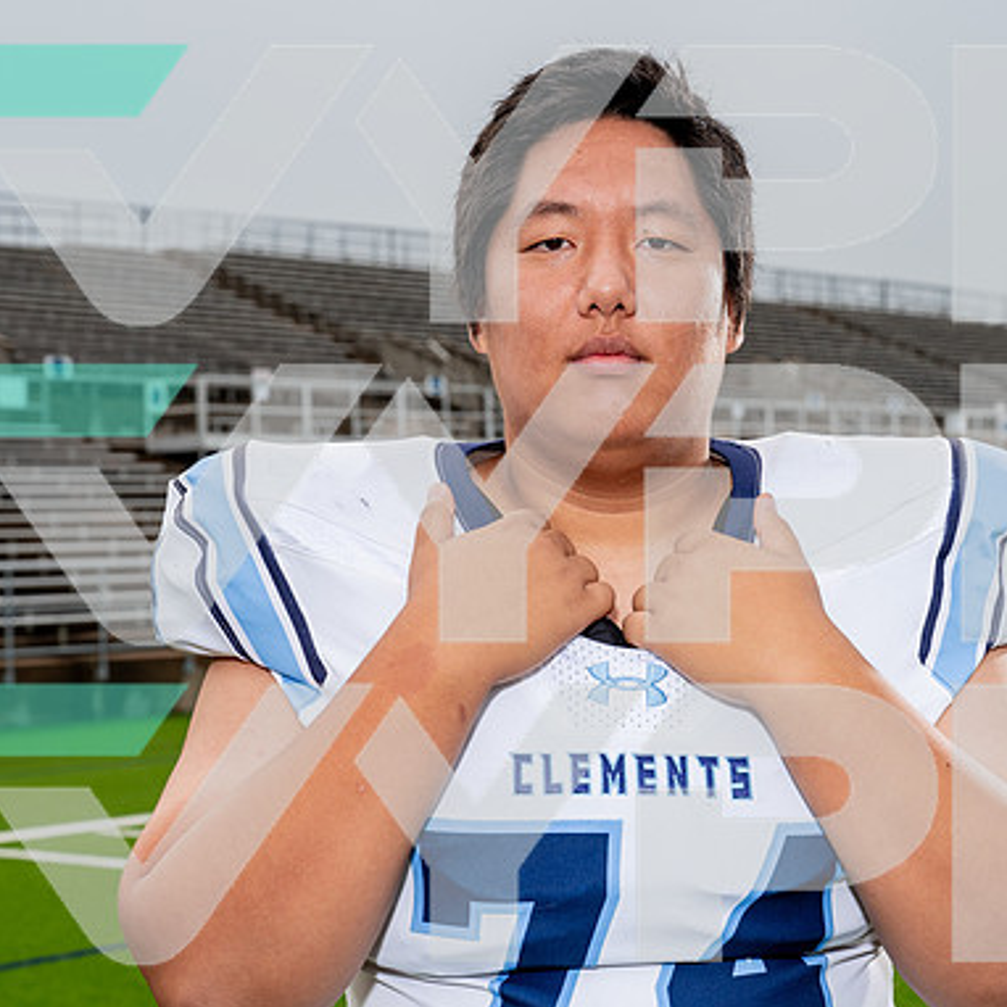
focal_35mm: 71
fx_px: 2337
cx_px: 593
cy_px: 505
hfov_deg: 24.3
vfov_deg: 24.3
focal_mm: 55
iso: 160
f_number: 7.1
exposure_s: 1/250
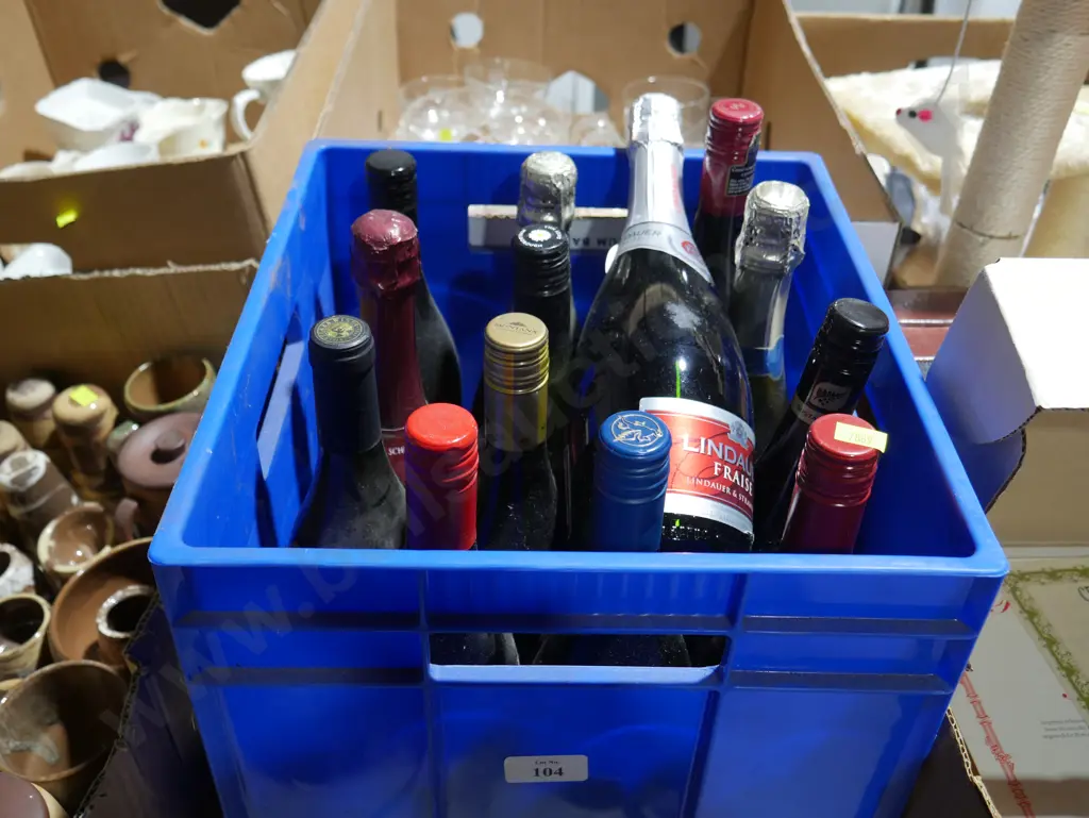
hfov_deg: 53.9
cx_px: 544
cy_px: 409
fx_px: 1070
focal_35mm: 34
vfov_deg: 41.8
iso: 500
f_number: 4
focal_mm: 17
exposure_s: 1/60
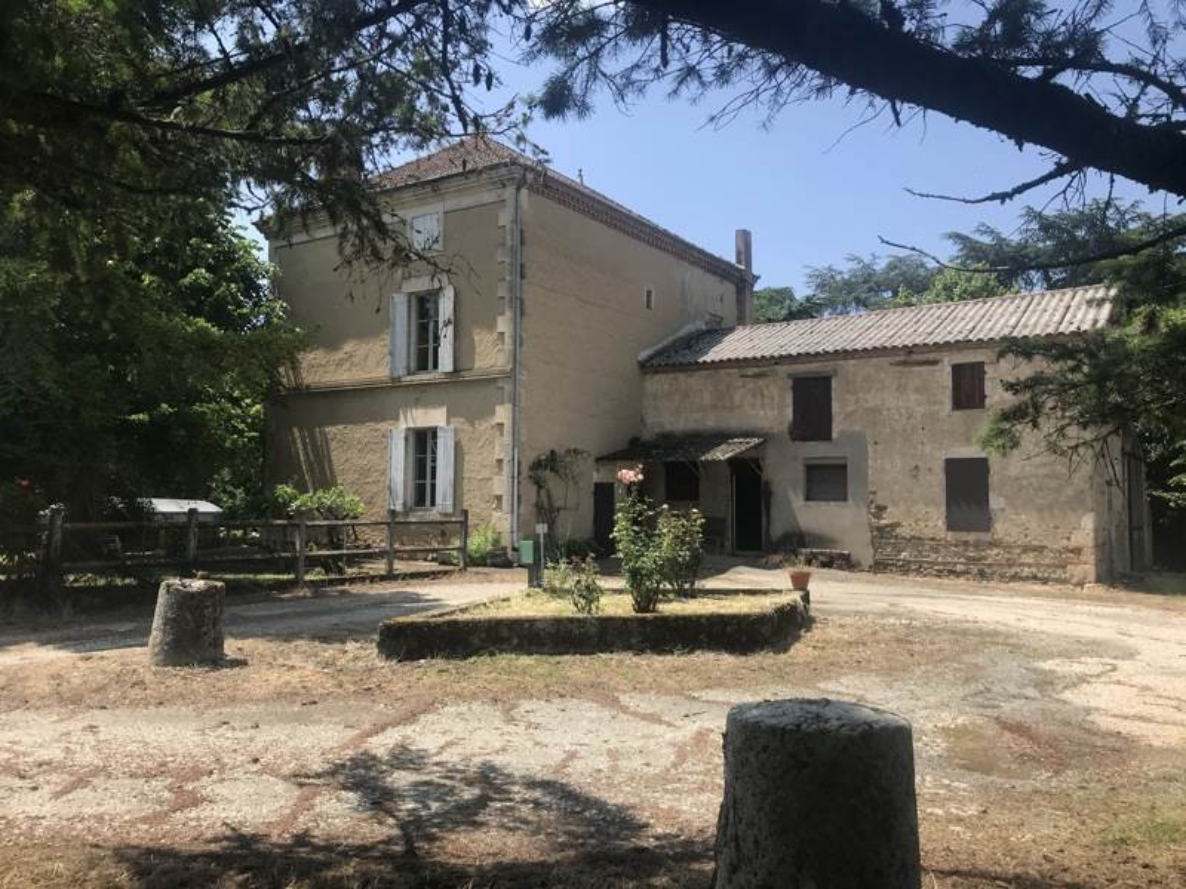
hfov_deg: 63.4
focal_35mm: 28
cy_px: 444
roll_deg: -0.2
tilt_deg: +3.0
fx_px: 959
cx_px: 593
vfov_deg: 49.7
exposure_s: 1/1650
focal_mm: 3.99
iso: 20
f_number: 1.8
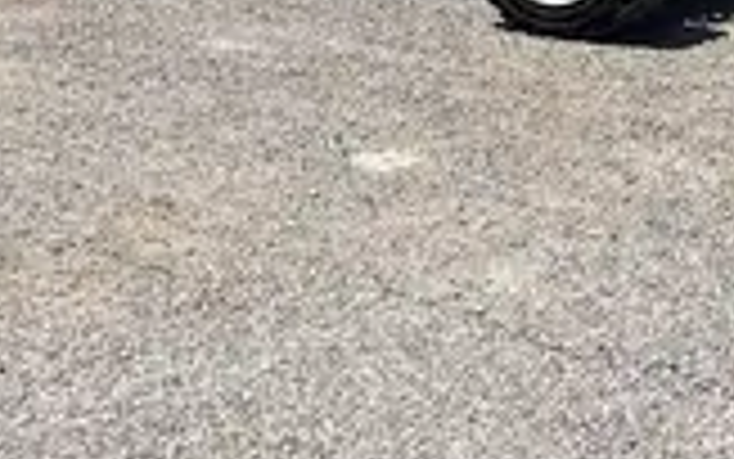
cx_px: 770
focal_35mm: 93
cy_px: -200
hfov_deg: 21.4
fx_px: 1861
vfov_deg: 13.4
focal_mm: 5.1
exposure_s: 1/6173
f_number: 1.6
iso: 50
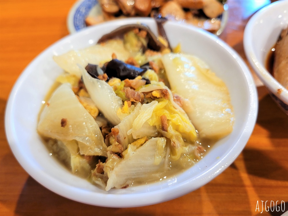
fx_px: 216
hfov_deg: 67.3
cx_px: 144
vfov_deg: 53.1
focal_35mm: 26
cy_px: 108
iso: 160
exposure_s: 1/40
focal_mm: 5.4
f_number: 1.8
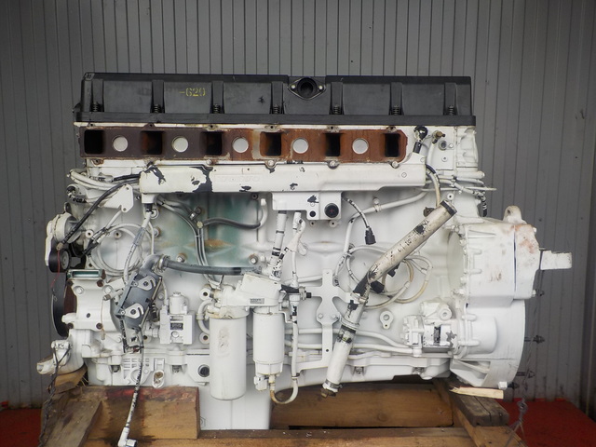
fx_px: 517
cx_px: 298
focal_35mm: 30
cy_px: 224
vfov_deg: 46.8
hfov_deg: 60.0
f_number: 3.3
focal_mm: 4.1
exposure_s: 1/400
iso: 125
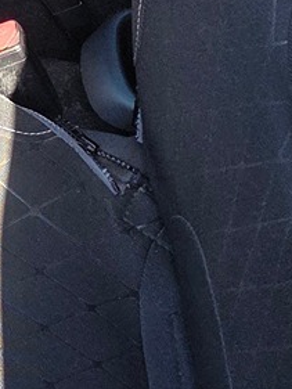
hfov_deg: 8.8
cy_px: -216
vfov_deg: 11.4
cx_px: -136
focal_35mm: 165
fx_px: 1854
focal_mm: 6.3
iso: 32
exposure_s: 1/359
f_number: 1.7
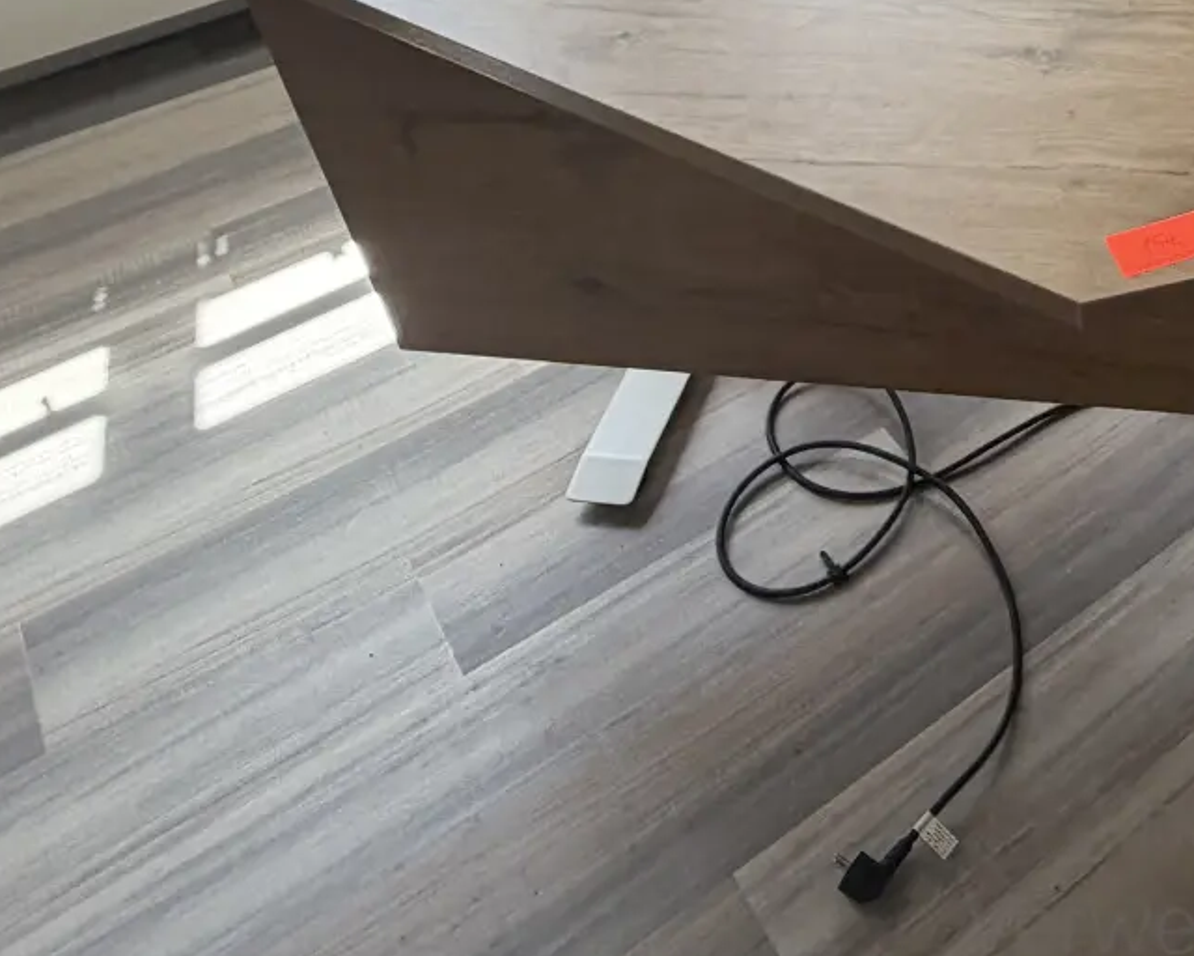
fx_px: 1449
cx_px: 1229
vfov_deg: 33.2
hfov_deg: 38.9
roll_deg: -4.2
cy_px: -15
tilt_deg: -32.7
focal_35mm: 41
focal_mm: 2.22
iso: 160
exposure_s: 1/121
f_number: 2.2
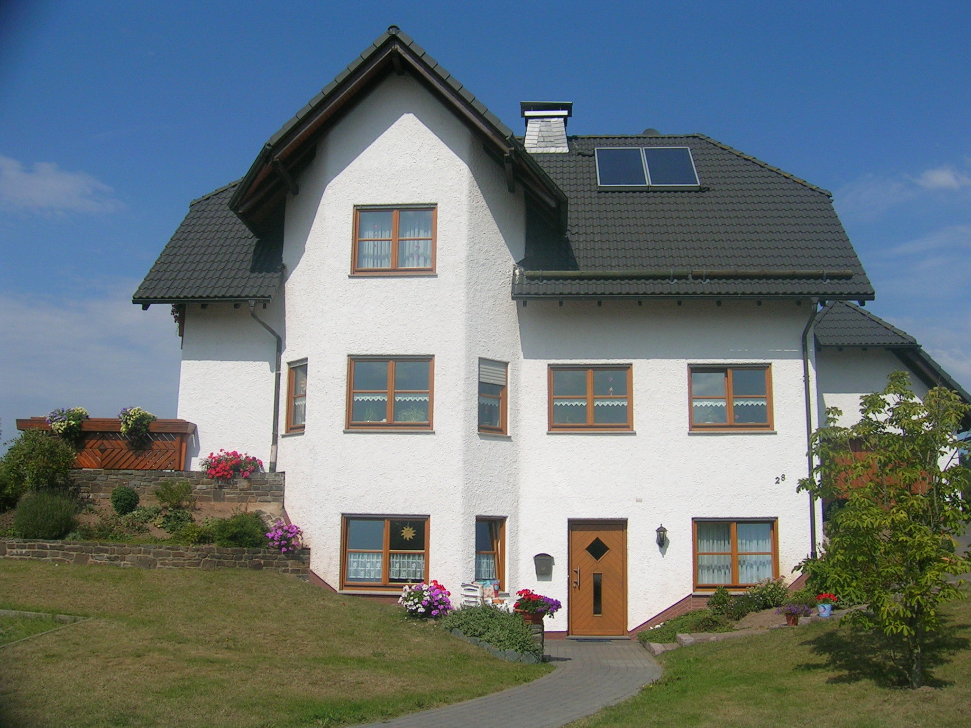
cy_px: 364
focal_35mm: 35
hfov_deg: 52.6
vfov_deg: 40.7
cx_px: 486
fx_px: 982
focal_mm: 5.4
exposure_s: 1/950
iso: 50
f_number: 4.8
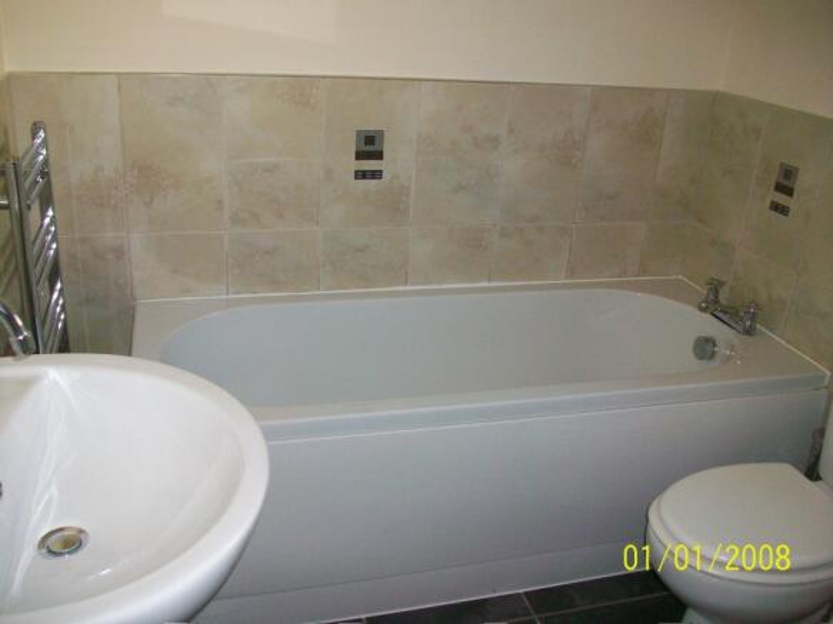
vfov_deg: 44.1
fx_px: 770
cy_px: 312
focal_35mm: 32
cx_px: 416
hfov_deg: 56.8
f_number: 2.8
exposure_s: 1/60
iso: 120
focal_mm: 5.7
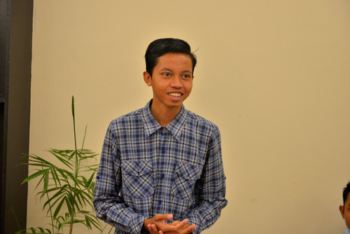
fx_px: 681
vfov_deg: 19.5
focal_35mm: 70
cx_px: 175
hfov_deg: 28.8
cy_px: 117
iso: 800
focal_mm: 70
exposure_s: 1/80
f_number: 4
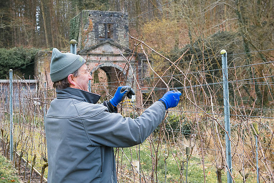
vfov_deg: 23.5
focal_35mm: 58
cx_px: 116
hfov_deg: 34.7
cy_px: 78
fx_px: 438
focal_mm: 50
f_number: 8
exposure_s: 1/125
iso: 800
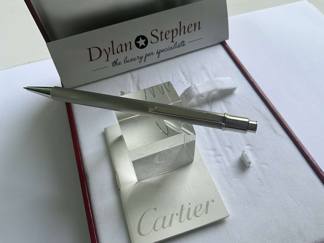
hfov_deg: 61.7
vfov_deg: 48.2
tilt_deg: -55.5
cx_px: 162
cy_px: 122
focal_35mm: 29
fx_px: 271
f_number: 1.8
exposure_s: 1/273
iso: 25
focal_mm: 3
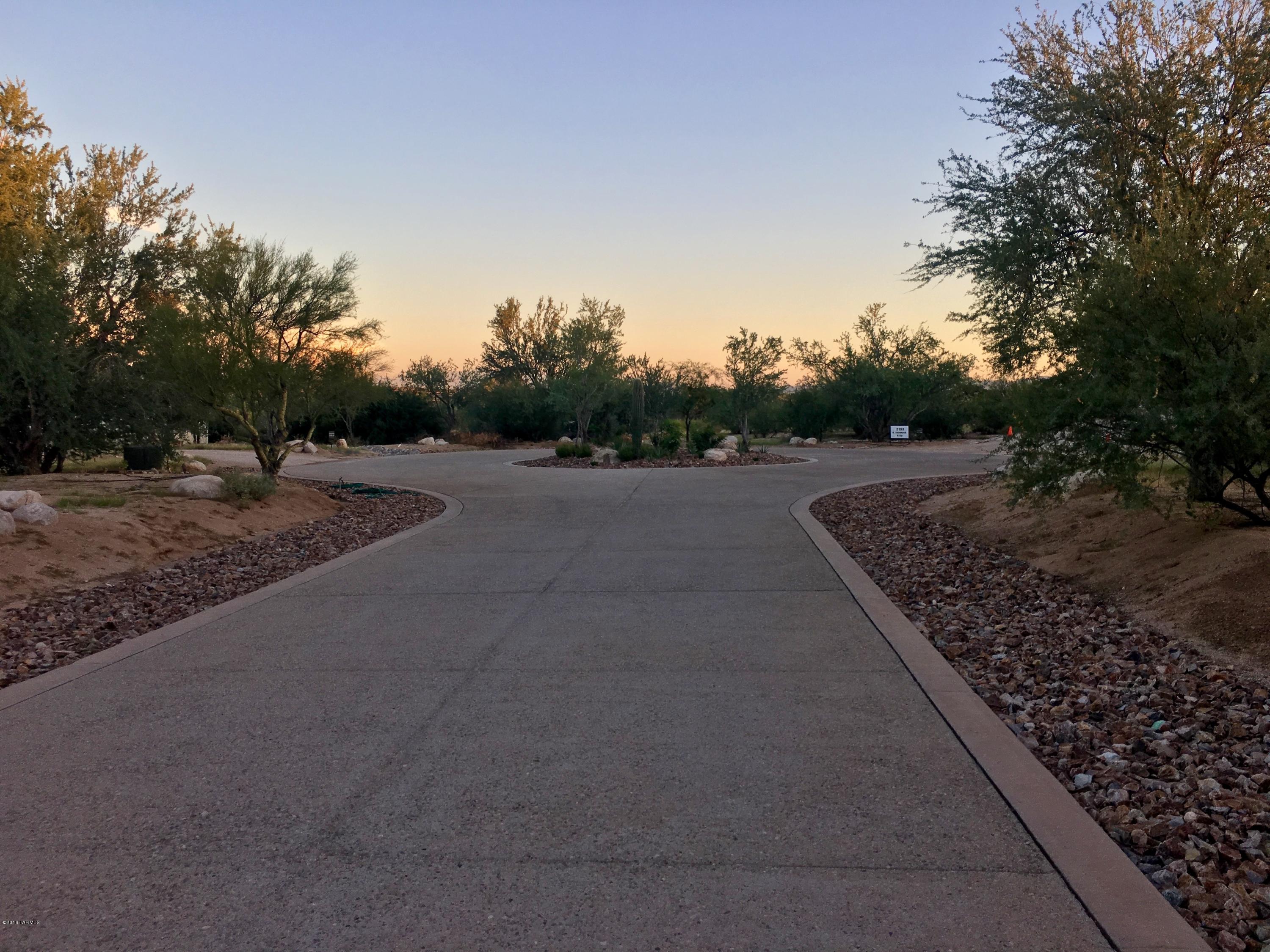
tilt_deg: -1.5
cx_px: 635
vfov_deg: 48.2
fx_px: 1064
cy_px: 476
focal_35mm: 29
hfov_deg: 61.7
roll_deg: -0.8
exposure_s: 1/239
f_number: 2.2
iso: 25
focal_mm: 4.15
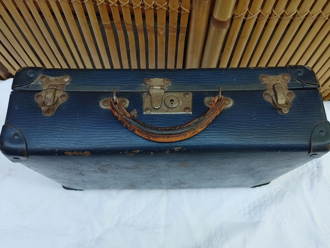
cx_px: 170
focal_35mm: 27
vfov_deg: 51.4
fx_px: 257
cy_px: 128
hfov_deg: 65.3
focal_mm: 4.81
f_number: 1.8
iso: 100
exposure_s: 1/100
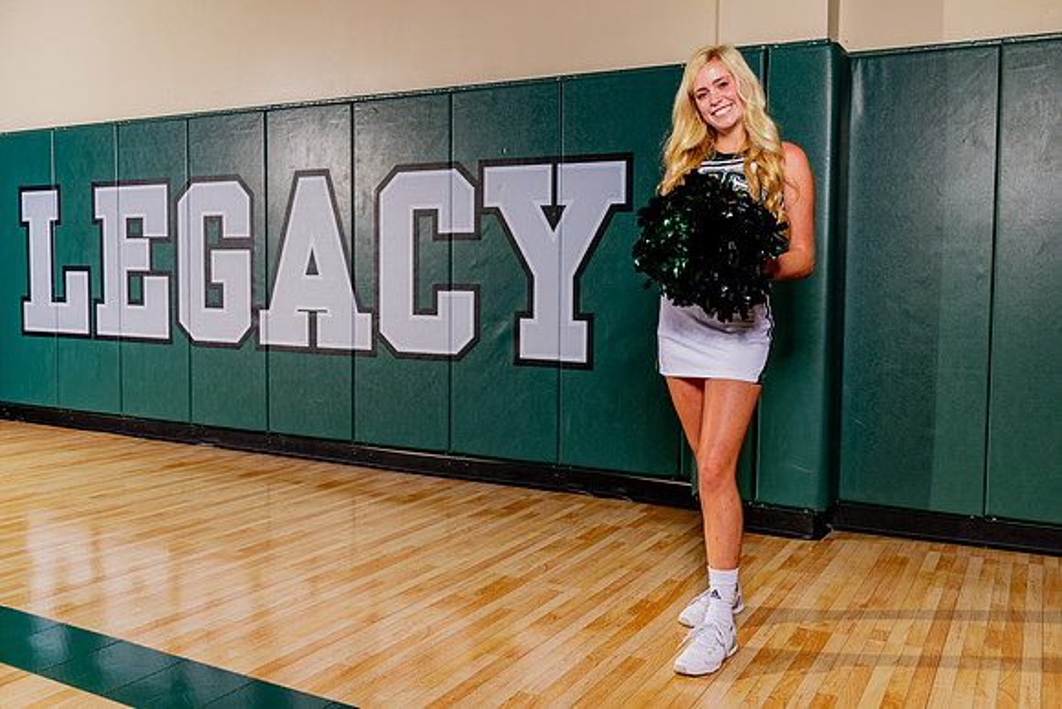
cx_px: 604
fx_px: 901
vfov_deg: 42.9
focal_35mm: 31
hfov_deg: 60.8
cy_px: 330
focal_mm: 24
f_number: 9
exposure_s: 1/250
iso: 200
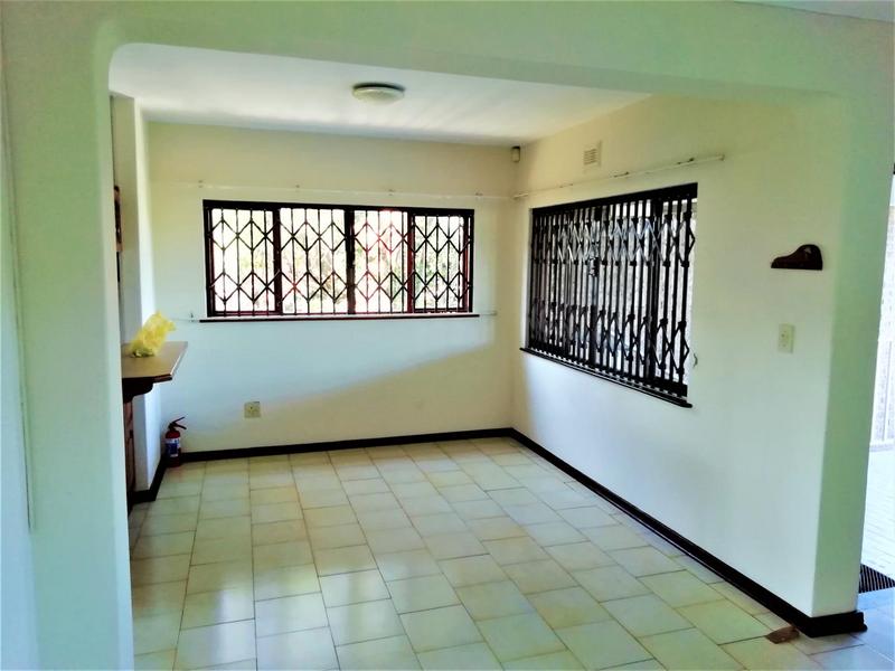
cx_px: 448
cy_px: 336
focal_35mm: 26
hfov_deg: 67.3
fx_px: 672
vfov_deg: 53.1
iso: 125
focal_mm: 3.46
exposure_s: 1/33.3
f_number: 2.2
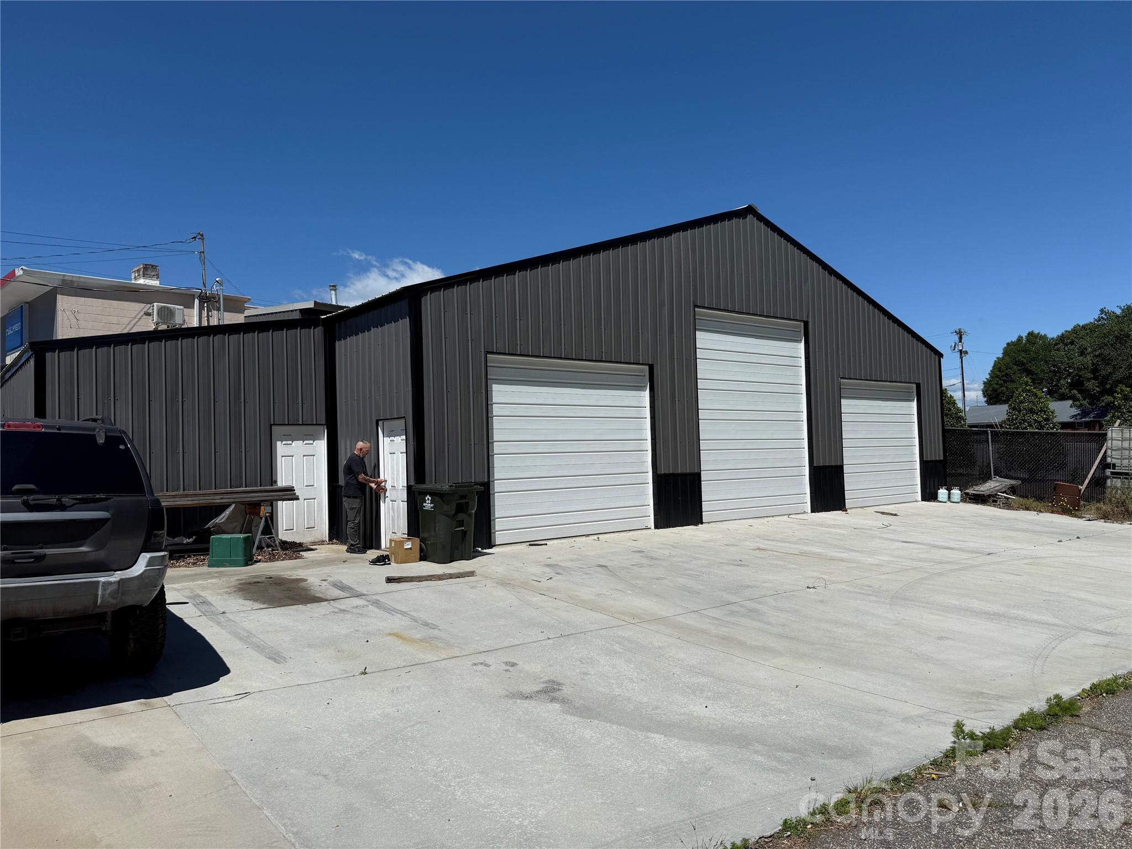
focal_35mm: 24
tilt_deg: +2.7
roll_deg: +1.6
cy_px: 424
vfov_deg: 56.8
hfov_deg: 71.6
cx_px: 566
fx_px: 785
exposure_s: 1/9091
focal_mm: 6.76
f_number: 1.78
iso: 80
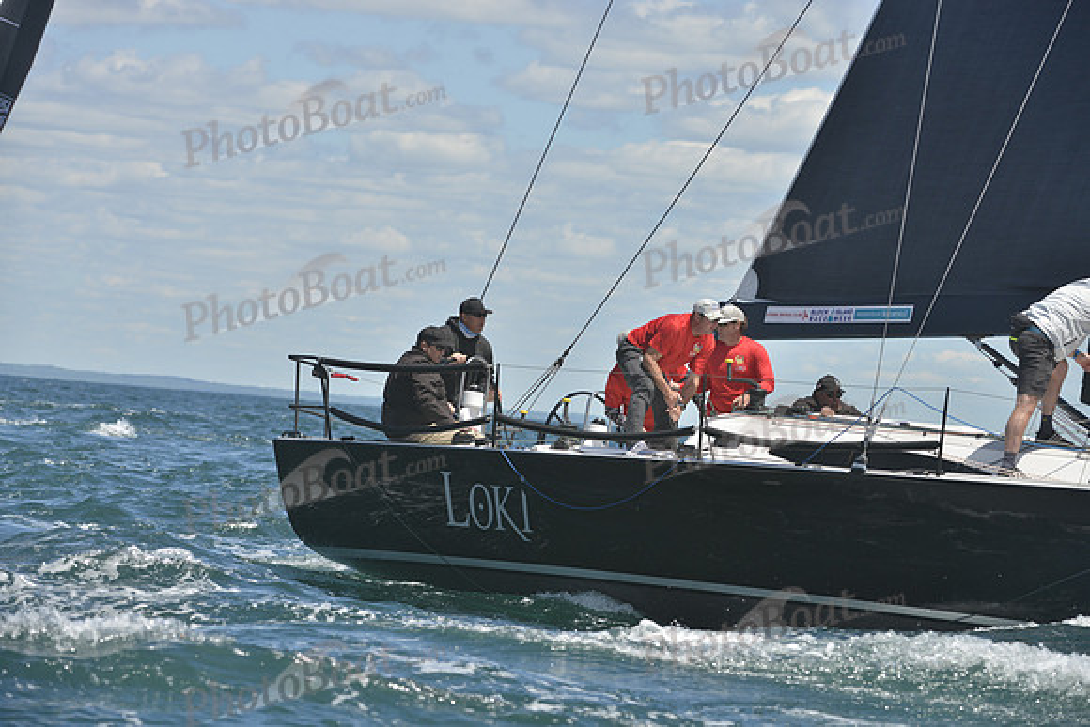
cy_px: 364
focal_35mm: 200
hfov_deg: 10.3
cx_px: 545
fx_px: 6057
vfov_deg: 6.9
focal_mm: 200
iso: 280
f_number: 8
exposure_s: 1/800
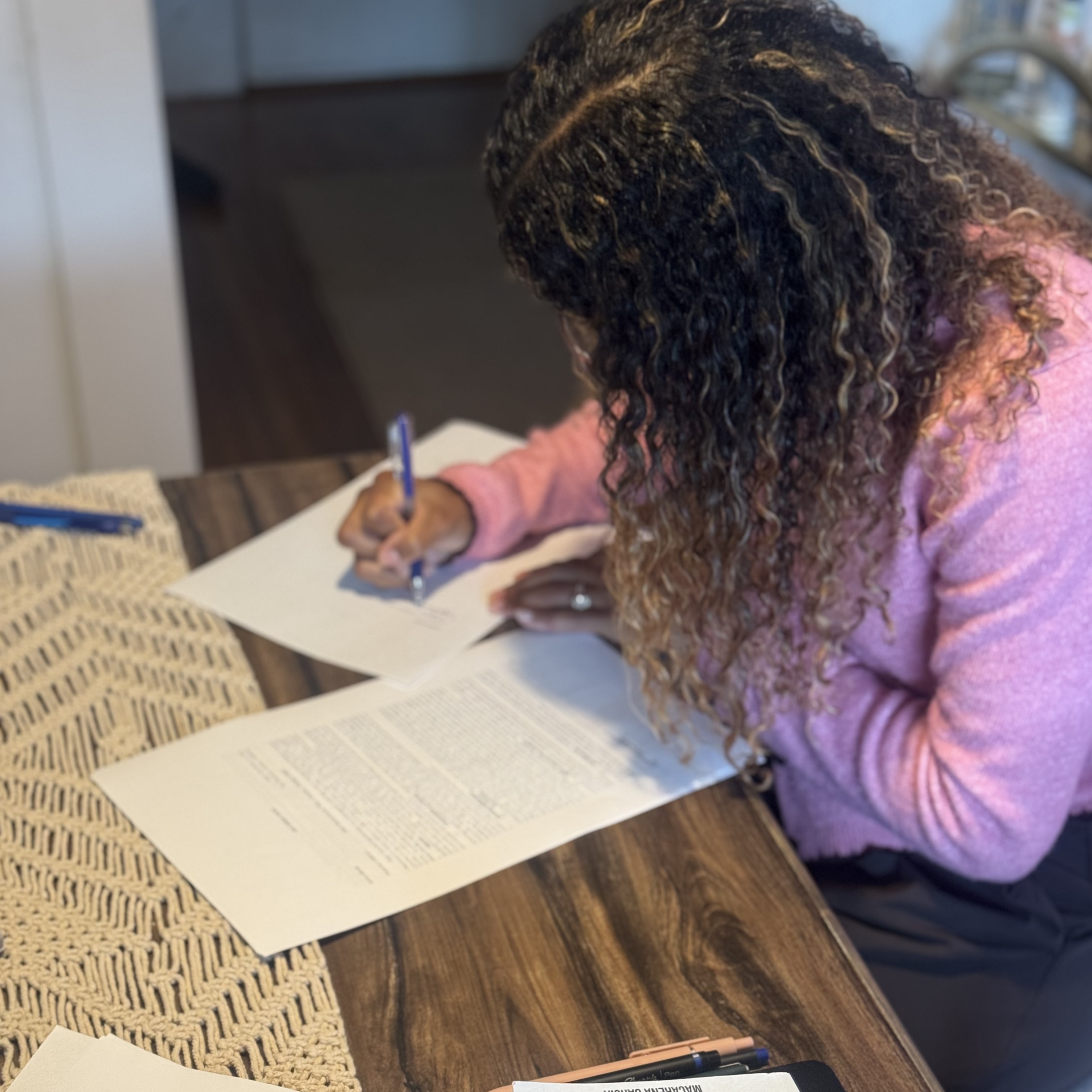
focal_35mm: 57
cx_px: 549
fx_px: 2034
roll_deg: +0.5
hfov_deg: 30.0
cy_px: 668
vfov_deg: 30.0
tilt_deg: -33.2
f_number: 1.78
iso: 250
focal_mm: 6.76
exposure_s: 1/40
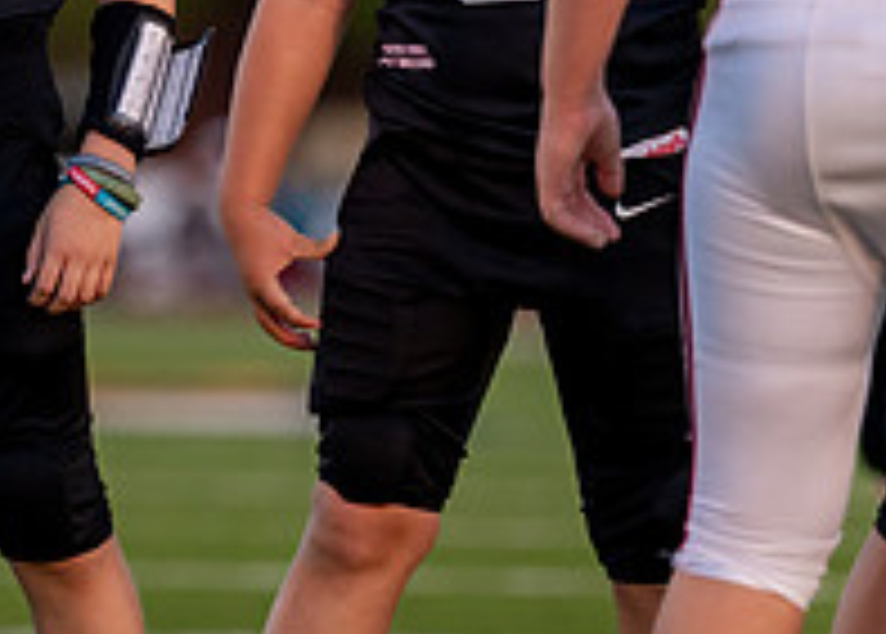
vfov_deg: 2.6
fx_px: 14126
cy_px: 76
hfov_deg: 3.6
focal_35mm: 561
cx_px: -40
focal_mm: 182
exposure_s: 1/1250
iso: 800
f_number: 2.8
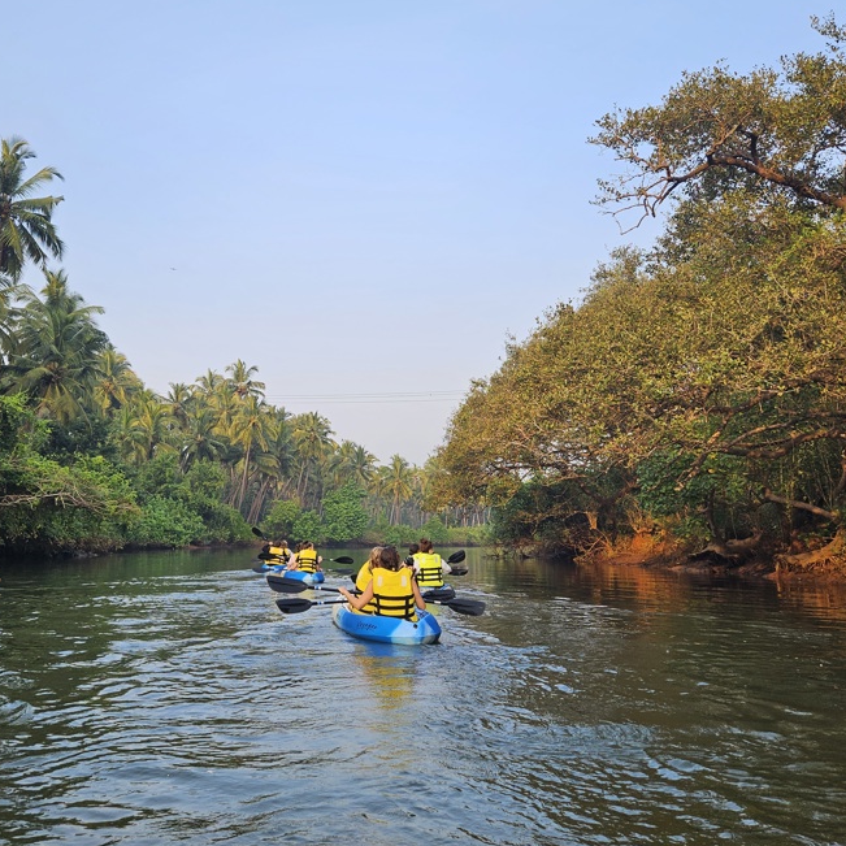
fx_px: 885
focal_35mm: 32
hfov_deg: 50.9
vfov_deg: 50.9
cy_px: 357
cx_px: 355
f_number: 1.8
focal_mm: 5.4
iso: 25
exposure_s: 1/434
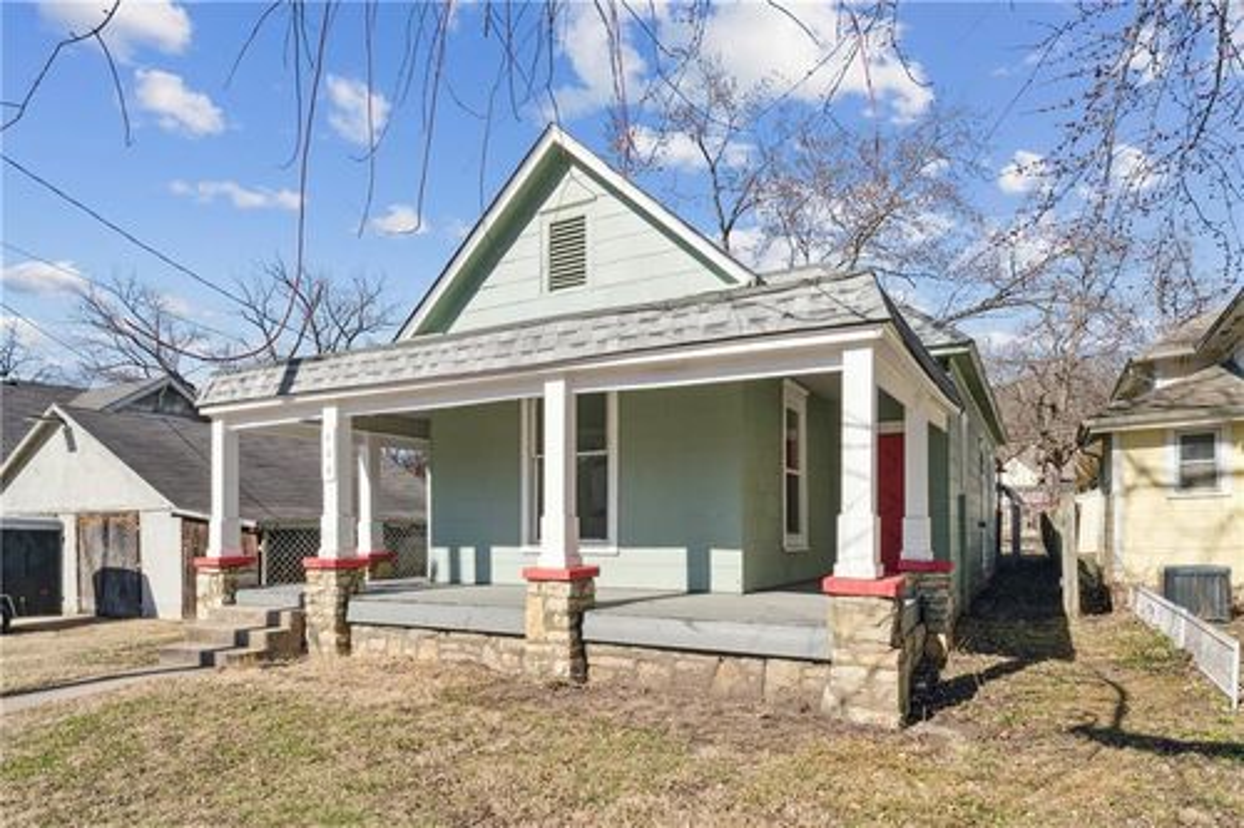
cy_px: 414
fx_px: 712
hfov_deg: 82.3
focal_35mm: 21
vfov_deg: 60.4
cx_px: 622
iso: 100
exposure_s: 1/20
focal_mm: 20.6
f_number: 22
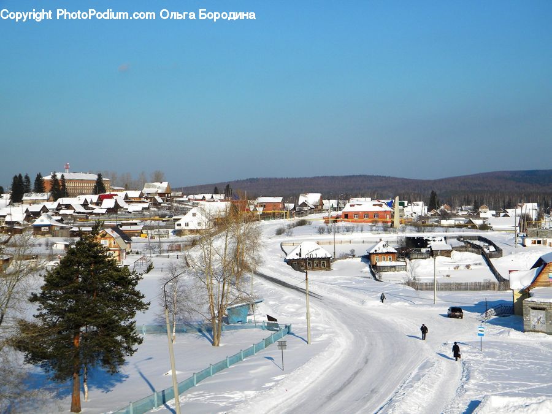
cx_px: 276
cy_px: 207
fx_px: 1068
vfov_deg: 21.9
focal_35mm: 67
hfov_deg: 29.0
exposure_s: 1/213
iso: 80
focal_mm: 12.2
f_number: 8.6
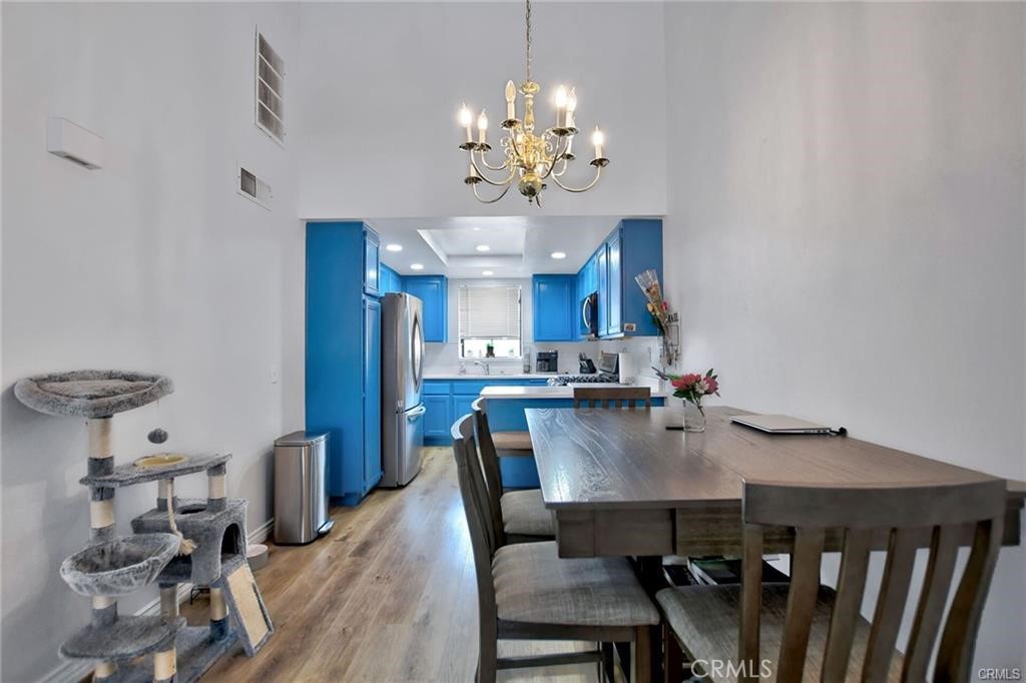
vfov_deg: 73.7
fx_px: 456
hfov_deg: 96.8
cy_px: 342
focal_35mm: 16
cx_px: 513
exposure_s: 1/80
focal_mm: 11
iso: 1250
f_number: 4.5
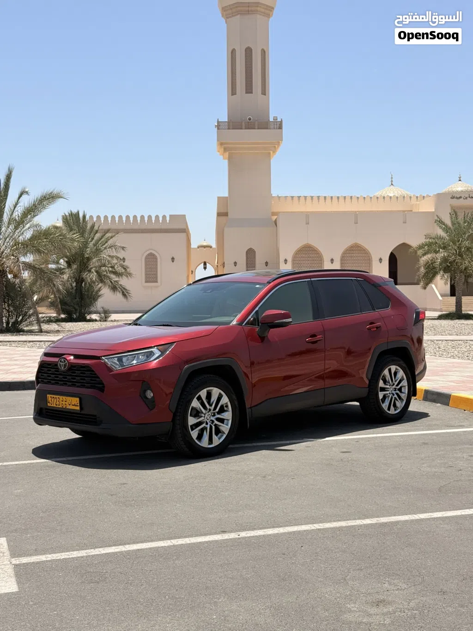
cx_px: 236
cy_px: 316
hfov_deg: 30.3
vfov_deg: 39.7
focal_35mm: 48
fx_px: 874
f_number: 1.78
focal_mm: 6.76
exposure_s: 1/3704
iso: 80
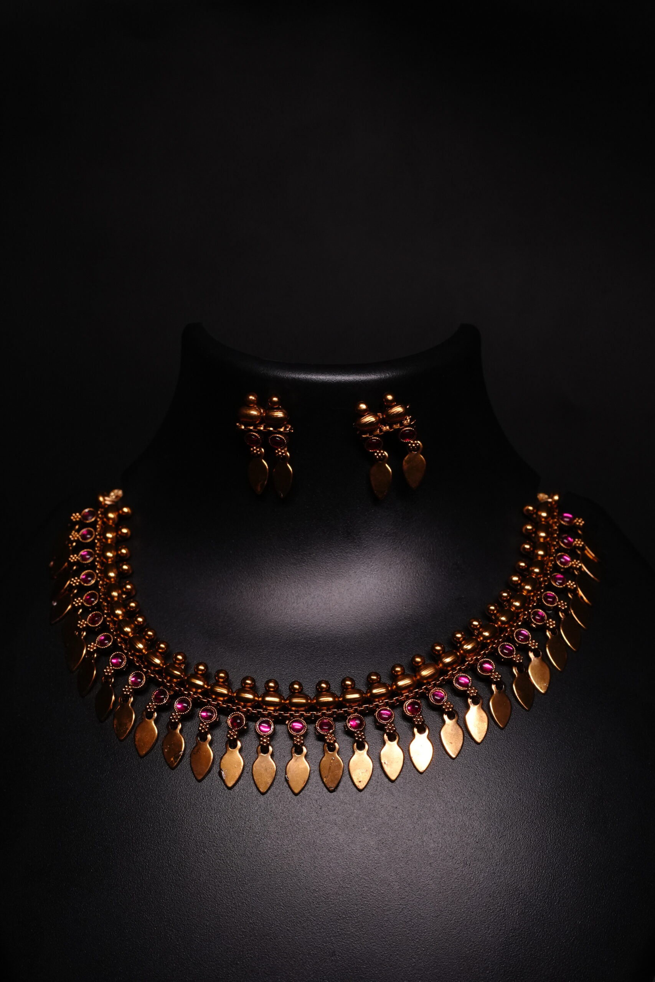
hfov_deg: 26.0
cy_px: 491
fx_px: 1419
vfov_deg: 38.2
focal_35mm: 52
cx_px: 328
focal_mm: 35
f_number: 7.1
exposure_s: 1/100
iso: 1600
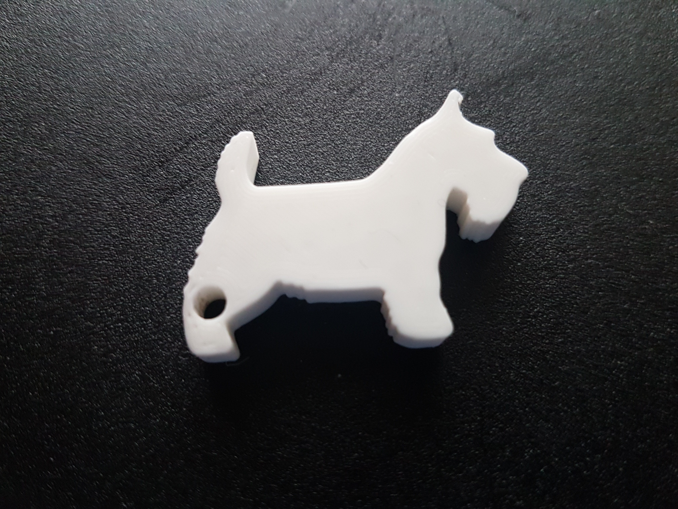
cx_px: 339
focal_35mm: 26
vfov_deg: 53.1
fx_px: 509
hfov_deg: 67.3
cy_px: 254
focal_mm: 4.2
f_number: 1.7
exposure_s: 1/10
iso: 200
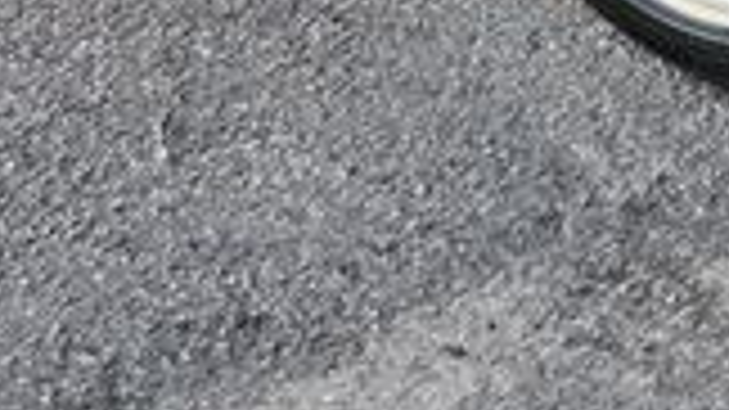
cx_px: 1012
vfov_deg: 5.9
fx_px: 3594
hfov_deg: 11.2
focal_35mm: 186
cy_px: -964
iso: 12
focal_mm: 6.3
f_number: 1.7
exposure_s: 1/180
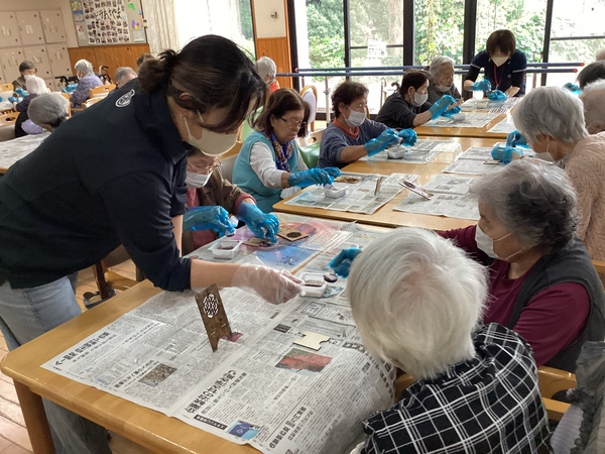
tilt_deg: -20.8
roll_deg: +3.7
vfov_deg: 45.4
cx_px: 302
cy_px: 227
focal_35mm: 31
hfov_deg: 58.4
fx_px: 542
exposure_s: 1/60
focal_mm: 3.3
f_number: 2.4
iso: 250
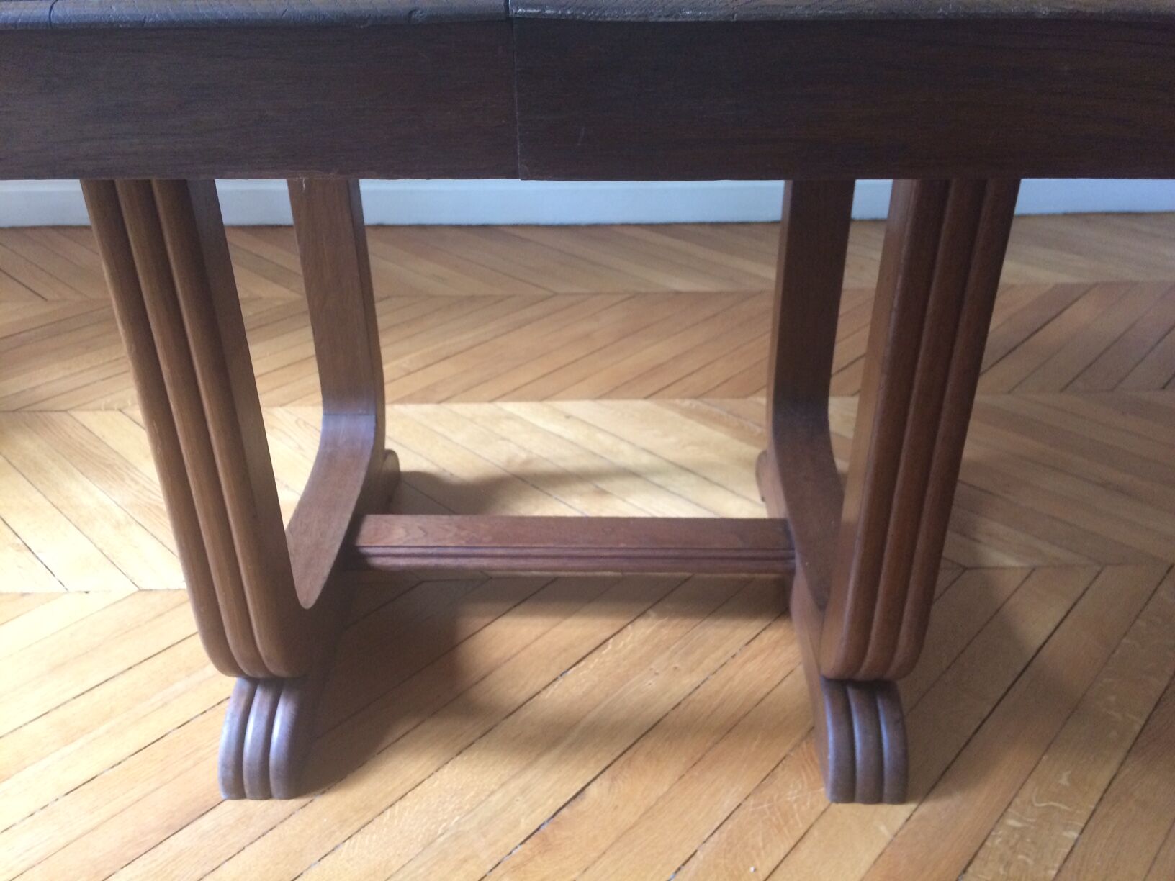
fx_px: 984
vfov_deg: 48.2
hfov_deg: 61.7
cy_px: 440
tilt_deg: -31.6
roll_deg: +0.1
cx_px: 588
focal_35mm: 29
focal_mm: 4.15
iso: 250
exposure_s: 1/33
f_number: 2.2
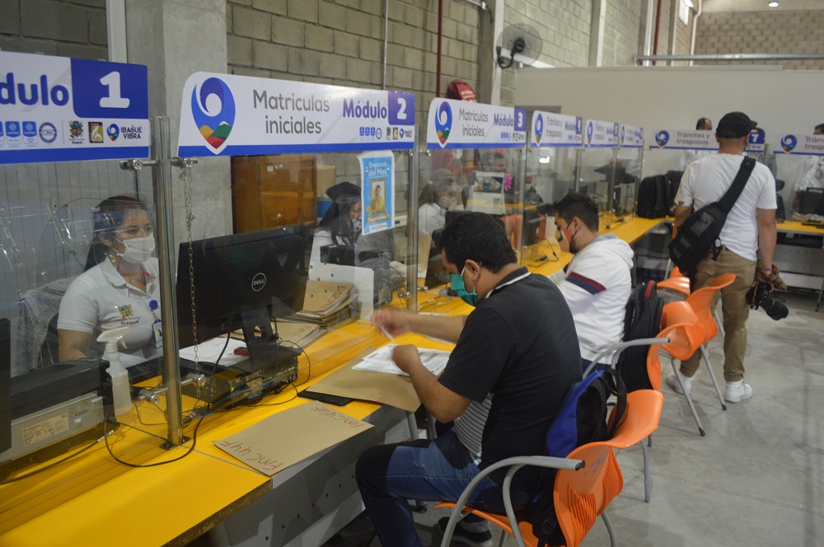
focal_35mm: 27
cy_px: 274
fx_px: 617
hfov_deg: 67.4
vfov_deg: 47.8
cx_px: 412
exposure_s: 1/15
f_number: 3.5
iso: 450
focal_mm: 18
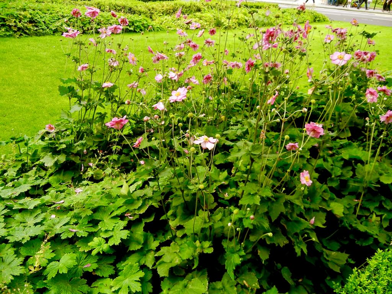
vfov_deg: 46.8
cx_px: 196
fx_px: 340
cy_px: 147
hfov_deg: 60.0
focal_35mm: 30
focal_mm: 5.4
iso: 160
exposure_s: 1/190
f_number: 3.5
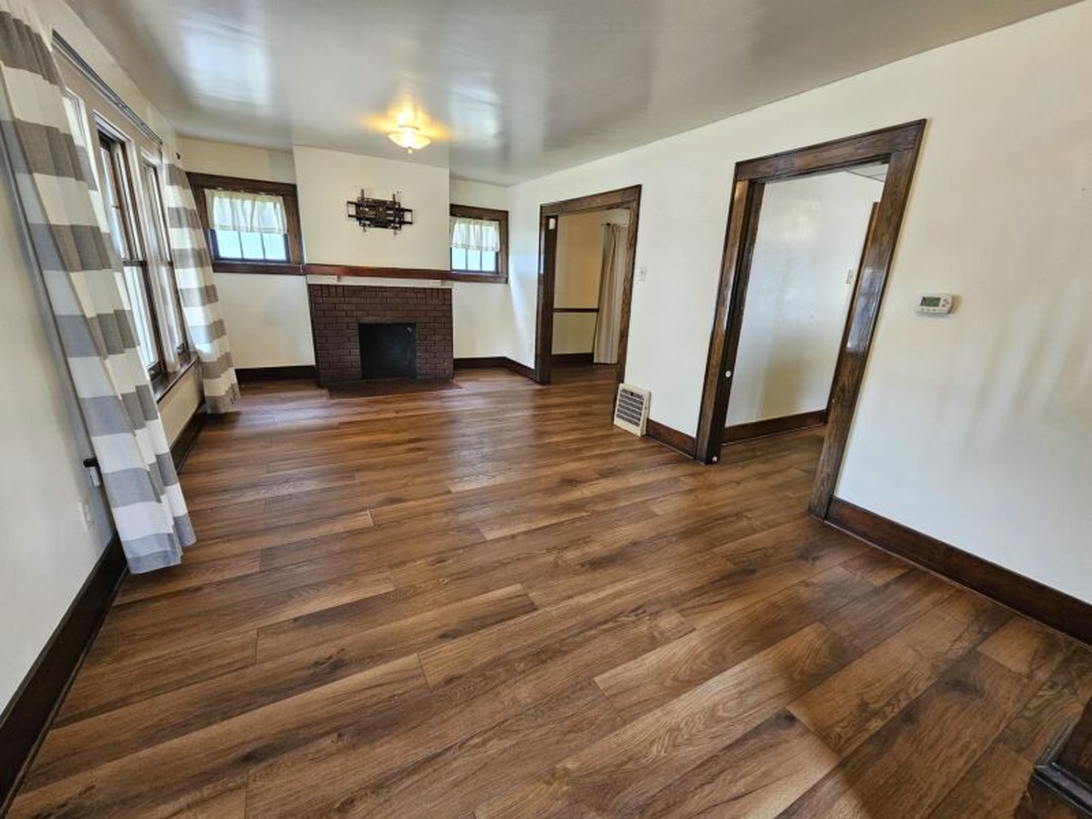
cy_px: 410
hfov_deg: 106.2
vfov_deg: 89.9
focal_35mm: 13
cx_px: 546
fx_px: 410
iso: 250
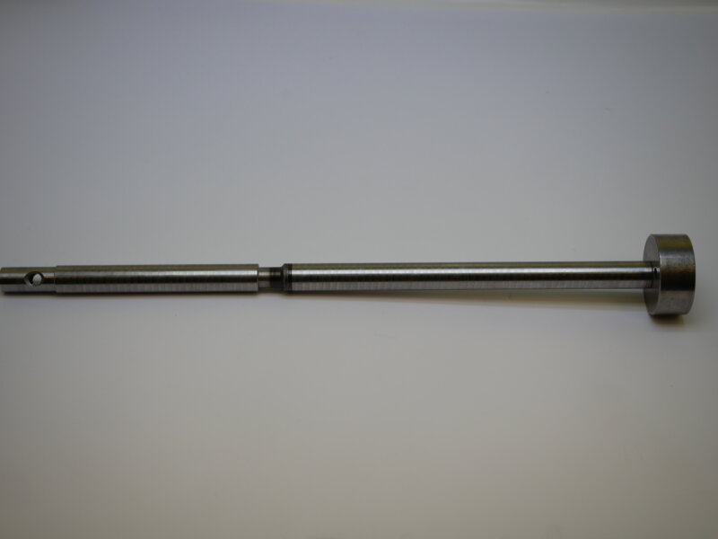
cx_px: 359
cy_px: 270
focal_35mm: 60
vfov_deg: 24.4
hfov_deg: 32.2
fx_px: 1245
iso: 200
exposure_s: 1/250
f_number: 4
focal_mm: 30
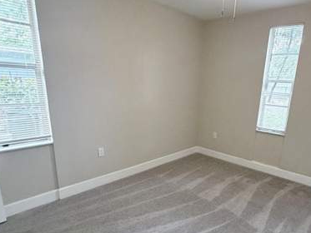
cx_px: 188
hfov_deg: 70.7
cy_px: 145
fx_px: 216
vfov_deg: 56.2
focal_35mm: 24
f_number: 2.2
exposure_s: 1/60
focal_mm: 2.22
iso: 400
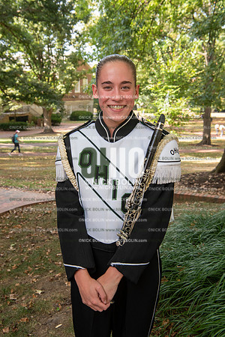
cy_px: 168
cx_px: 112
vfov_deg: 43.6
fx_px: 422
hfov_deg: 29.9
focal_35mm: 45
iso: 500
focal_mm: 45
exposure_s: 1/100
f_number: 8
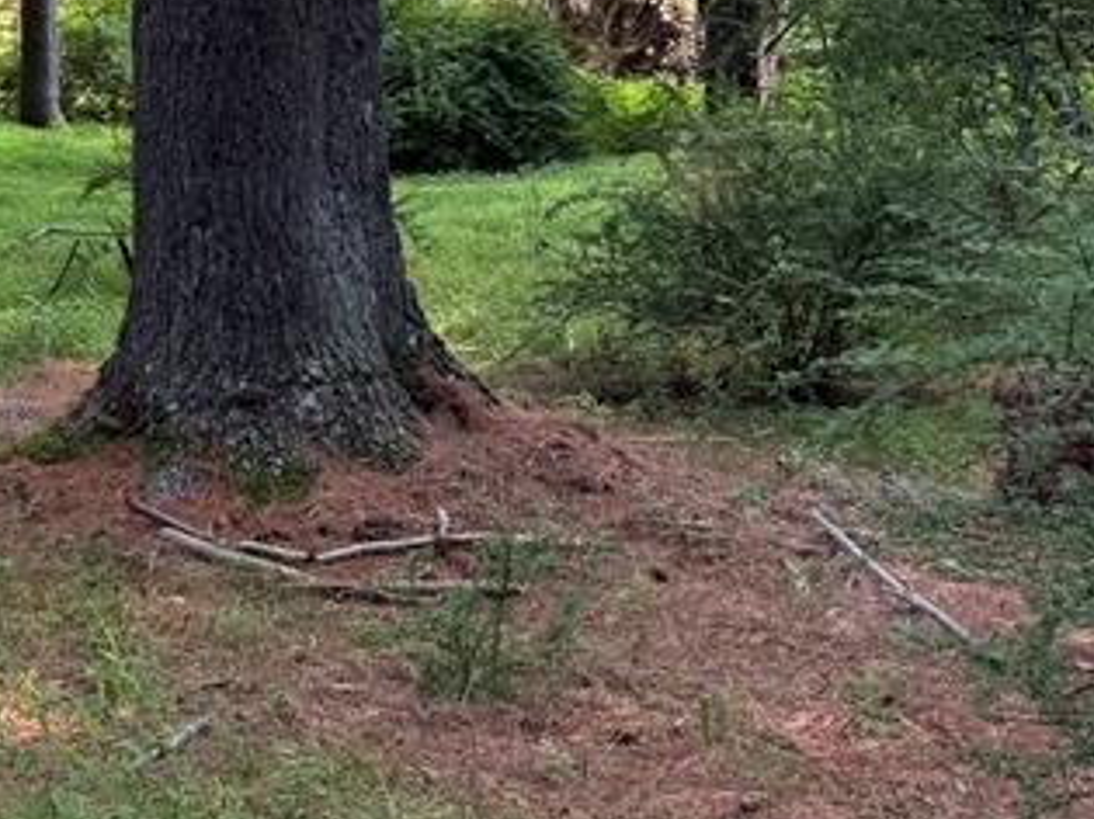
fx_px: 2464
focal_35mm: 78
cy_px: -278
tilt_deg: +9.5
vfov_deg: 17.6
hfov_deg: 21.7
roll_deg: -2.7
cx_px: -455
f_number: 1.78
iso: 100
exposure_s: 1/272
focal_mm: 6.76
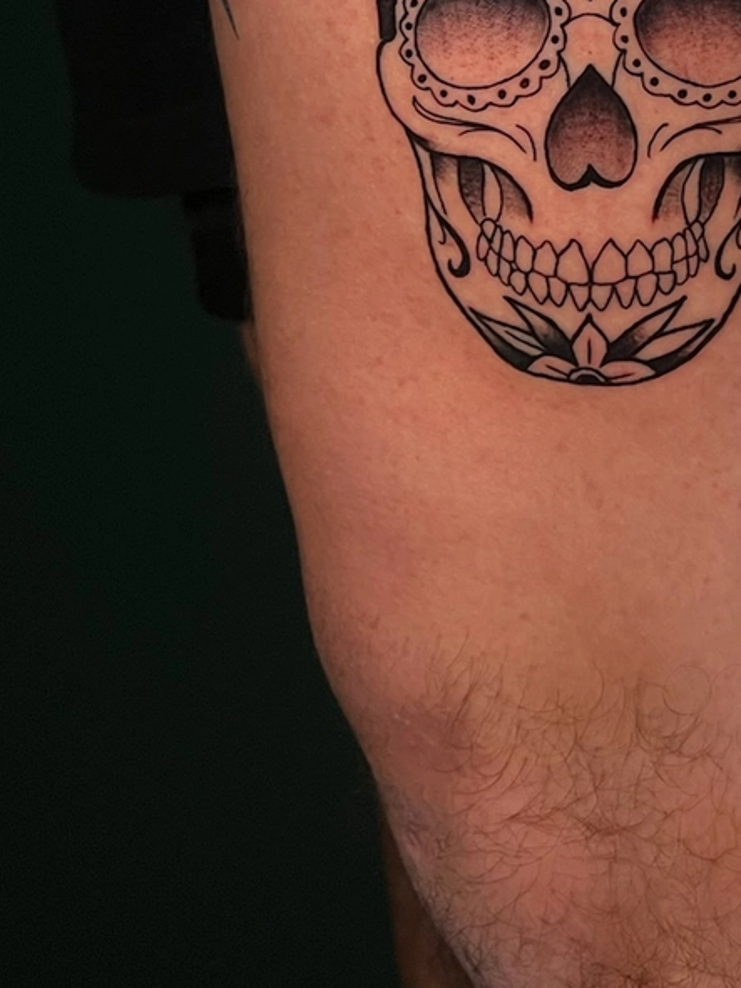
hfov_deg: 21.9
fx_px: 1884
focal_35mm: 66
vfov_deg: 27.4
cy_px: -48
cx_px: 605
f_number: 1.5
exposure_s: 1/60
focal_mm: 5.7
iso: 200
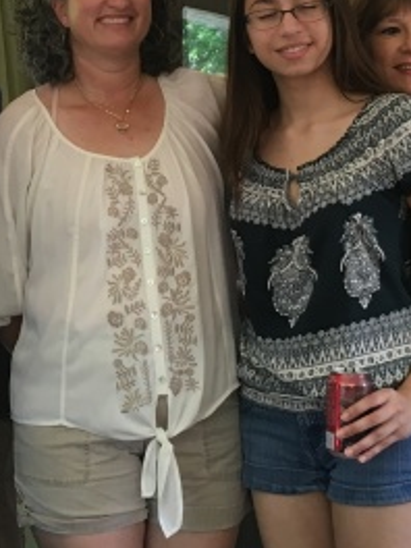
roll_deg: +1.5
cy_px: 133
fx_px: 1393
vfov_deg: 22.0
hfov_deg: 16.6
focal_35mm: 88
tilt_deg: +1.4
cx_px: 50
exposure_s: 1/30
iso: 64
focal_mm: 4.15
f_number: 2.2
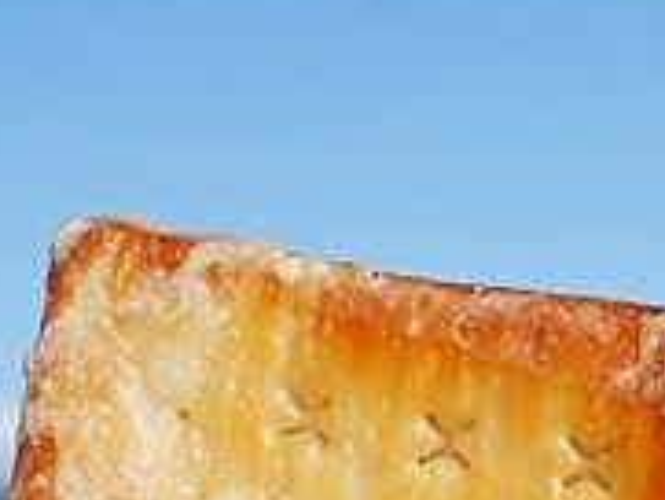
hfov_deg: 12.3
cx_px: 926
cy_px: 682
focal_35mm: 155
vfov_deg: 9.4
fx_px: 2980
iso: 200
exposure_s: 1/2000
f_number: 5
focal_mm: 14
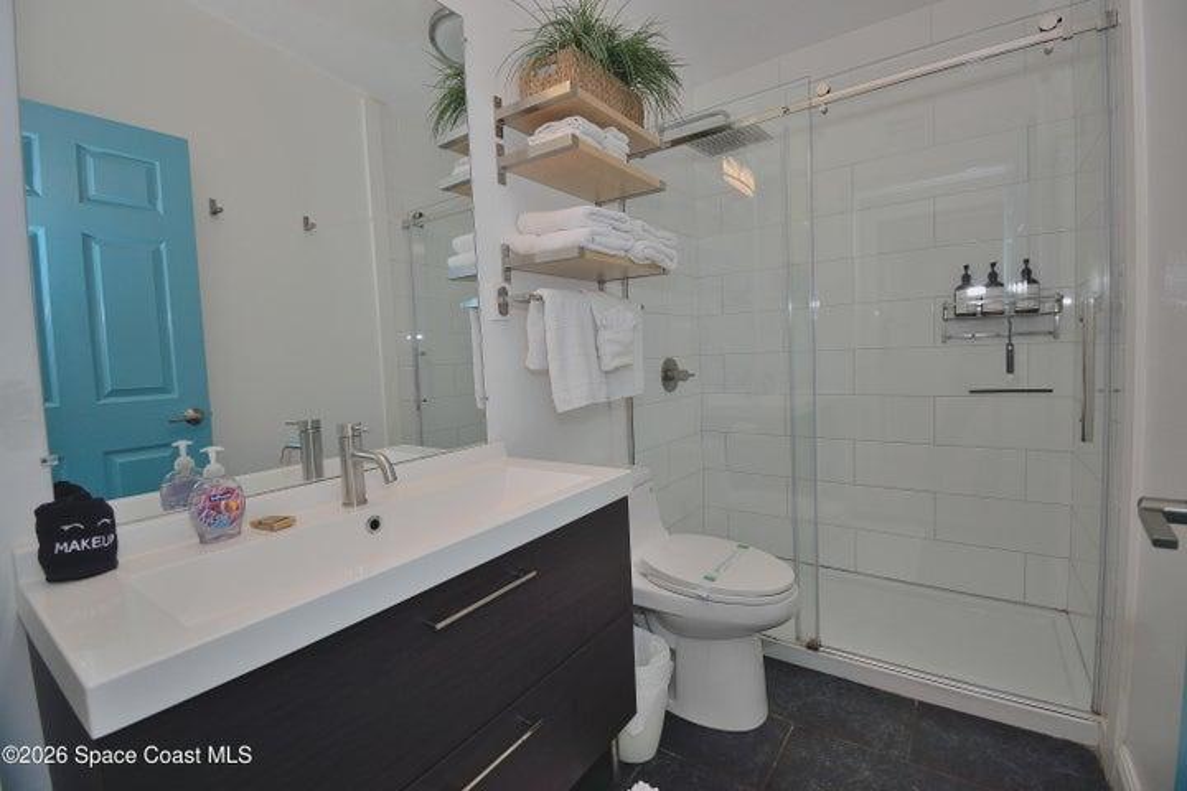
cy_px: 396
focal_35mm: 15
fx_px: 495
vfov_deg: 77.3
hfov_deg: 100.4
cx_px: 594
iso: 200
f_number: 4.5
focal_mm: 10
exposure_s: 1/100
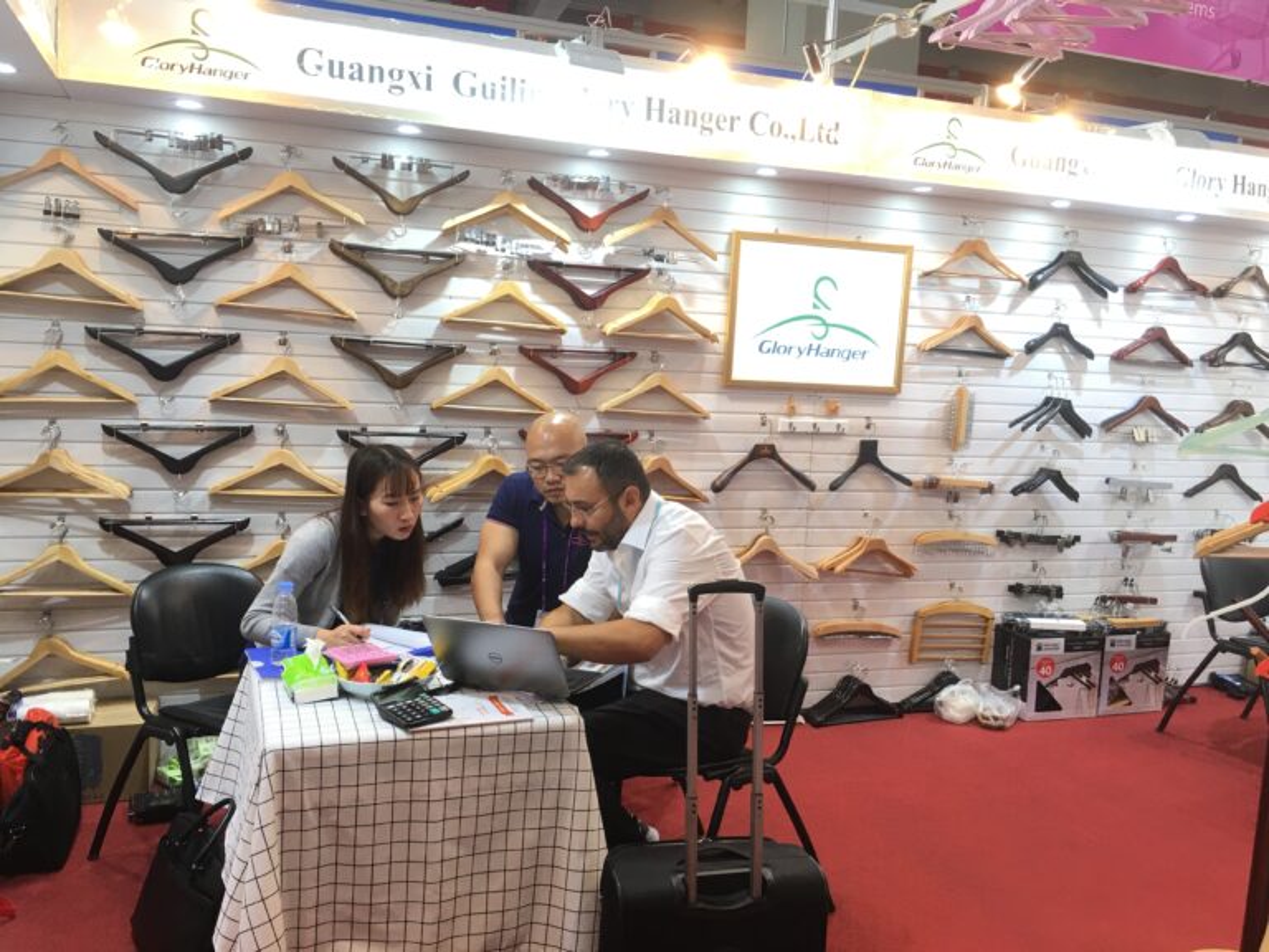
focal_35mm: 29
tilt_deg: -4.7
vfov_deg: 48.2
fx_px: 1063
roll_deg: -1.8
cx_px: 634
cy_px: 476
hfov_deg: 61.7
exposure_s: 1/33
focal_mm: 4.15
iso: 40
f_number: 2.2
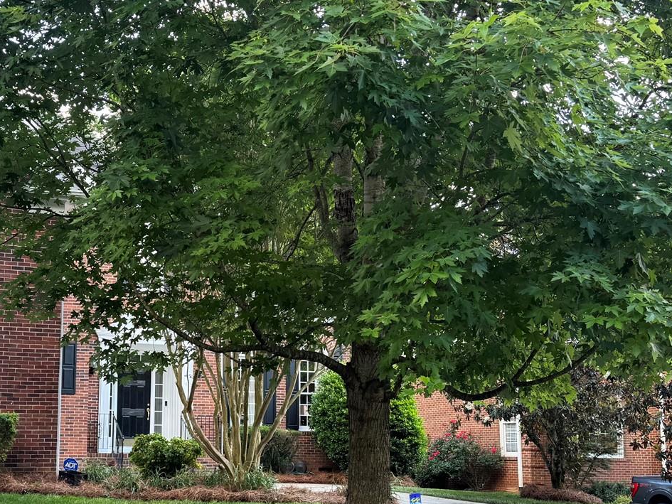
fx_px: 1010
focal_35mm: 52
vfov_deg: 27.9
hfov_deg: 36.4
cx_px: 212
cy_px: 329
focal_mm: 6.76
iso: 64
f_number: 1.78
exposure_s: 1/121
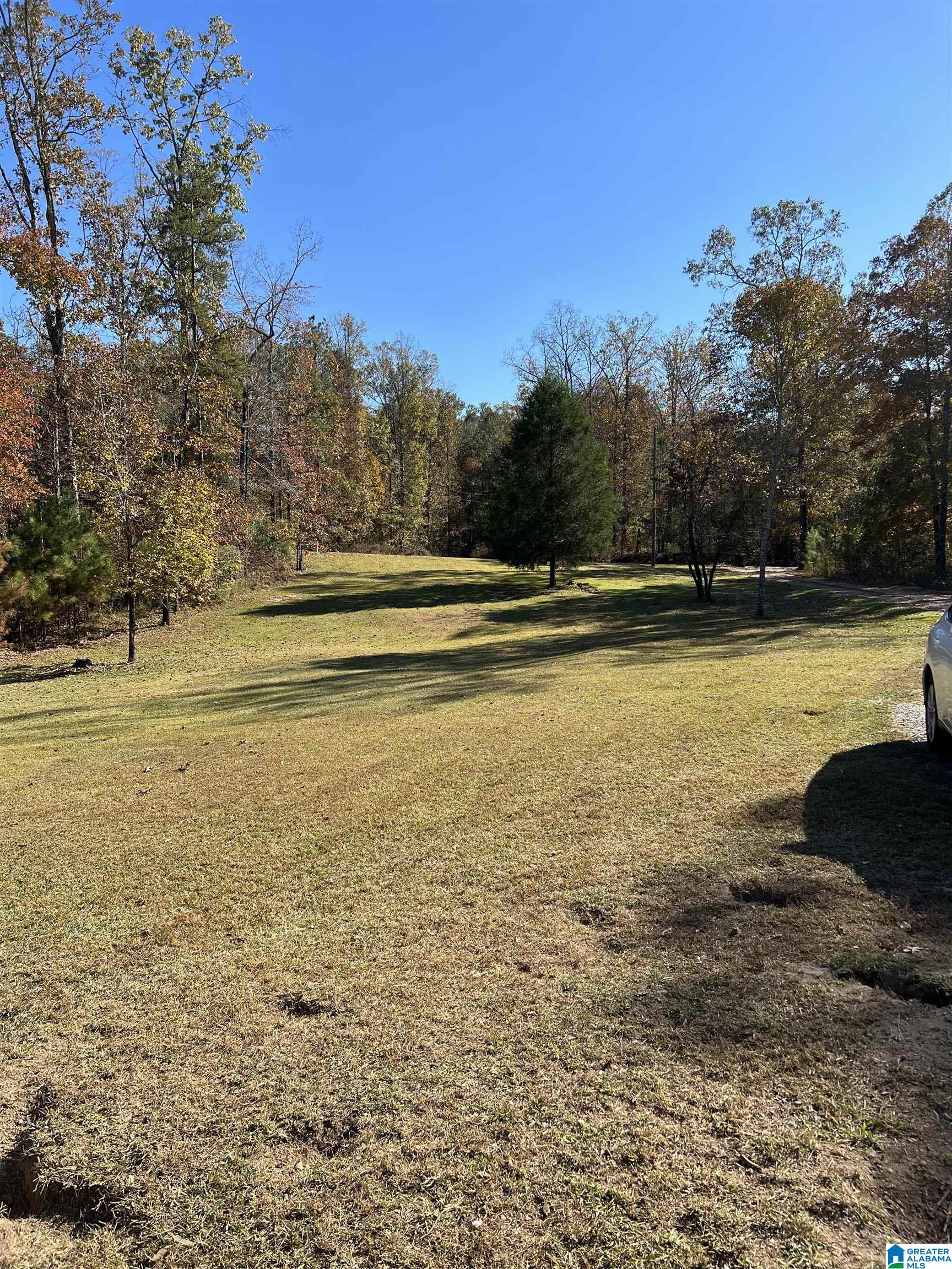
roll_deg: +1.2
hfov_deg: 53.1
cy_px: 634
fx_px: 953
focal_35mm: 26
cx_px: 476
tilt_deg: -3.4
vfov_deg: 67.3
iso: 50
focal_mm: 5.7
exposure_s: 1/3257
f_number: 1.5
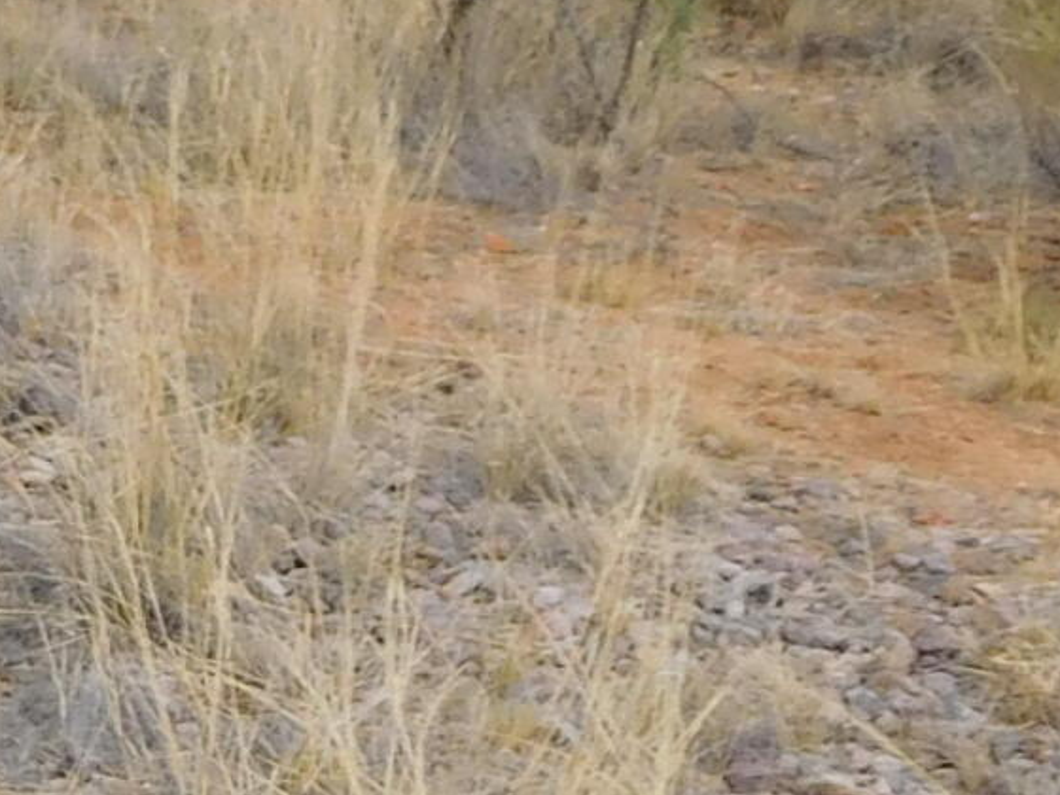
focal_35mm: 134
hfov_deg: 13.1
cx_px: -928
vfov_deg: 10.7
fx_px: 4103
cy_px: 1122
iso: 125
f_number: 3.4
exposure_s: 1/500
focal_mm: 4.5
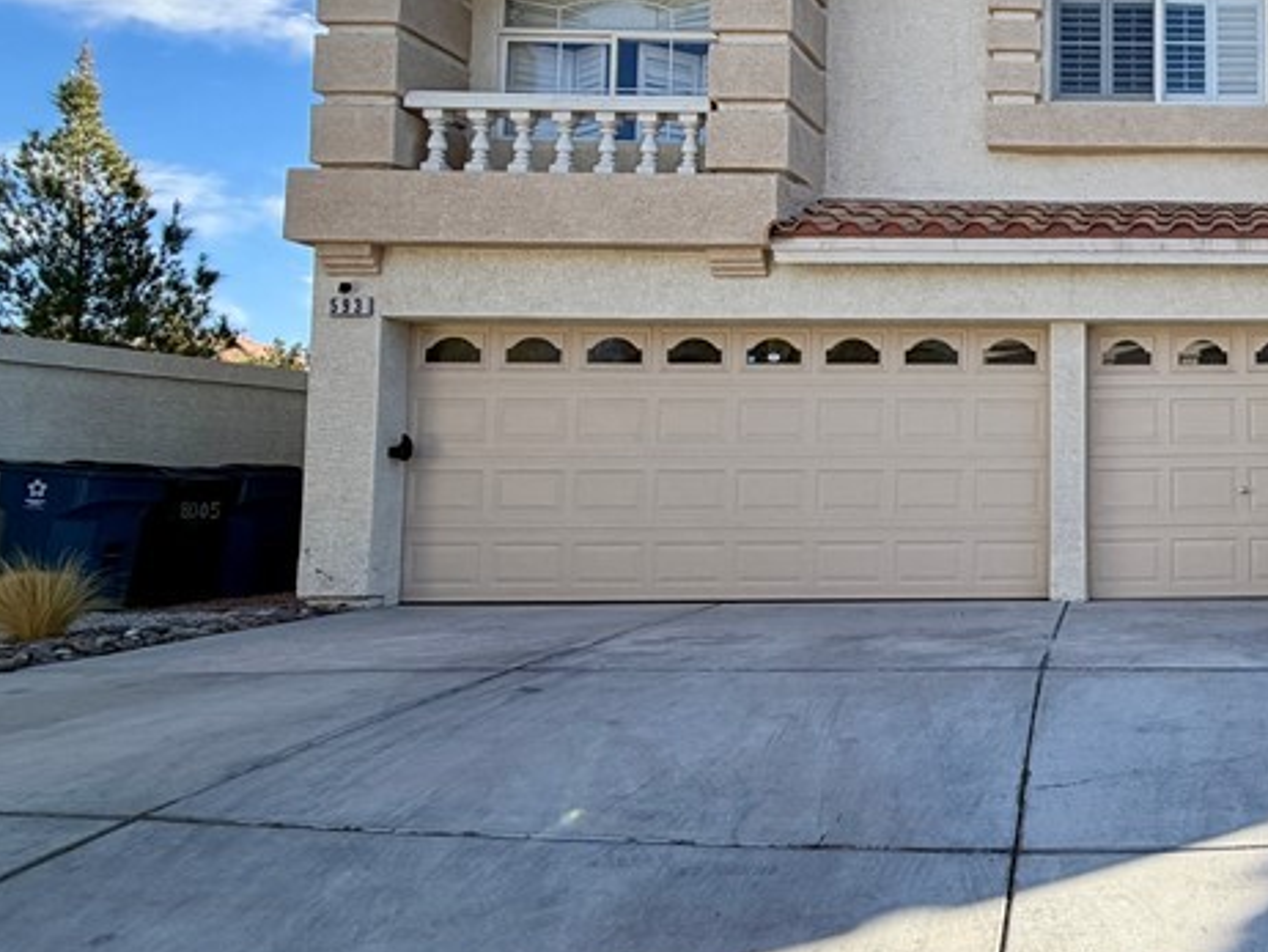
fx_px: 1136
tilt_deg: +3.5
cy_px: 414
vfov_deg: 45.4
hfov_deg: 48.6
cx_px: 1252
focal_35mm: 31
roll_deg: -0.2
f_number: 2.2
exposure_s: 1/770
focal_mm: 2.22
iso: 40
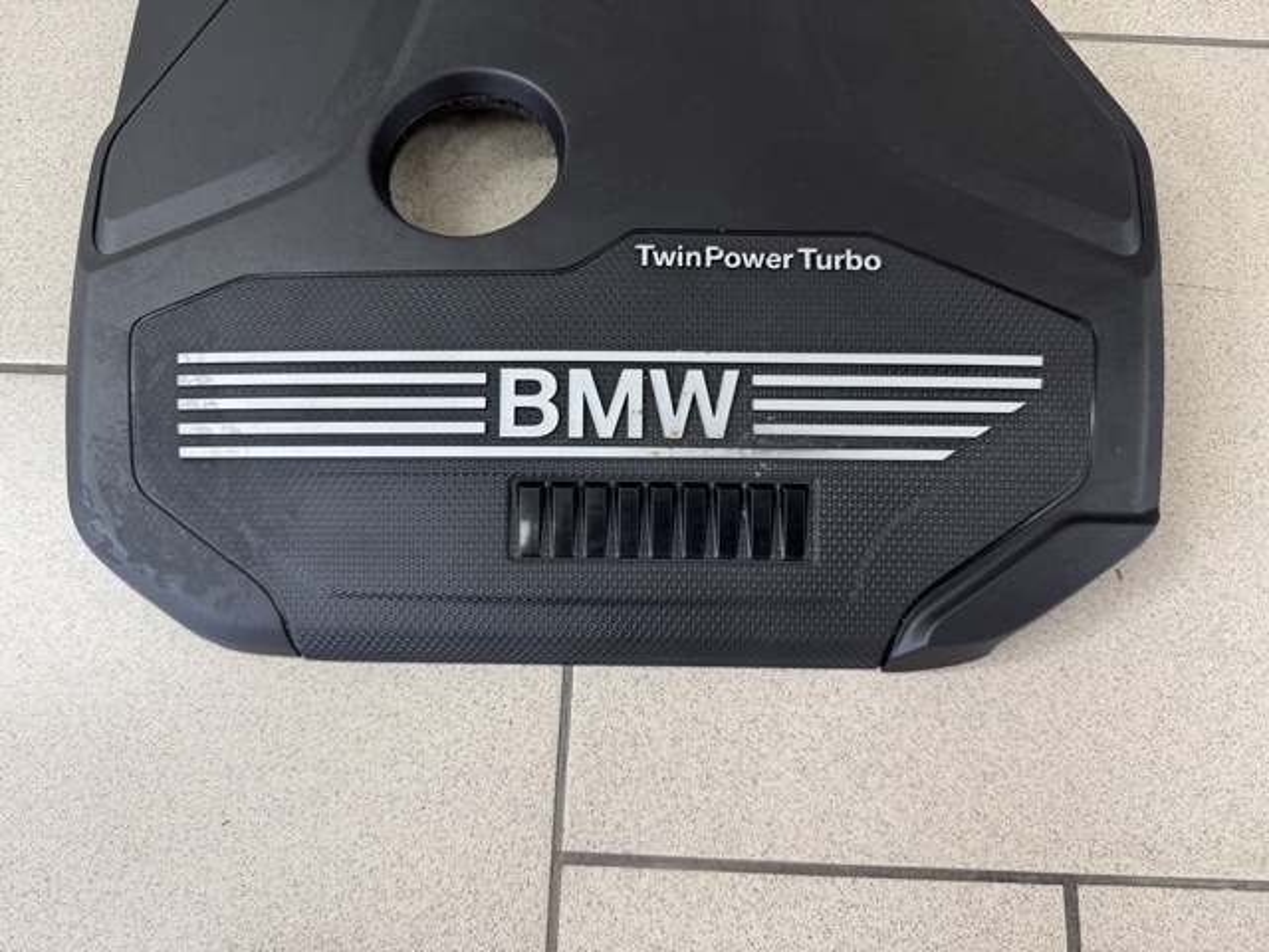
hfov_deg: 71.6
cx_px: 634
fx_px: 880
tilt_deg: -73.4
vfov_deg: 56.8
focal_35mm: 24
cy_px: 476
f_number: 1.78
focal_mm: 6.76
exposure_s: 1/100
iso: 160
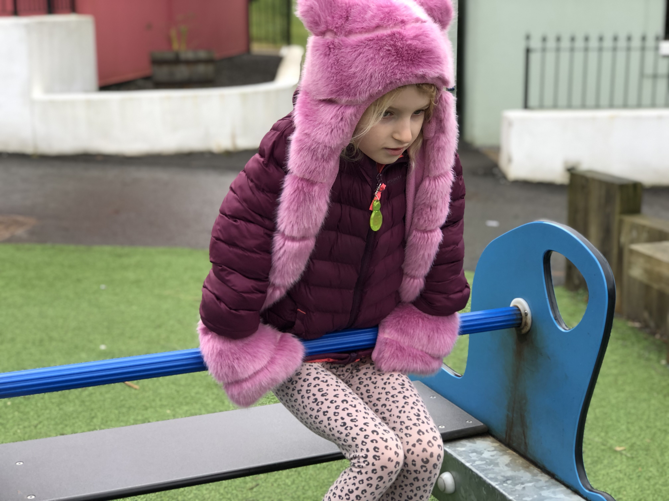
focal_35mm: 57
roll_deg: +0.9
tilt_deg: -13.5
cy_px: 250
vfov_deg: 25.7
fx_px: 1102
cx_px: 334
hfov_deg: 33.8
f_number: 2.8
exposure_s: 1/30
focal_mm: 6.6
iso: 20
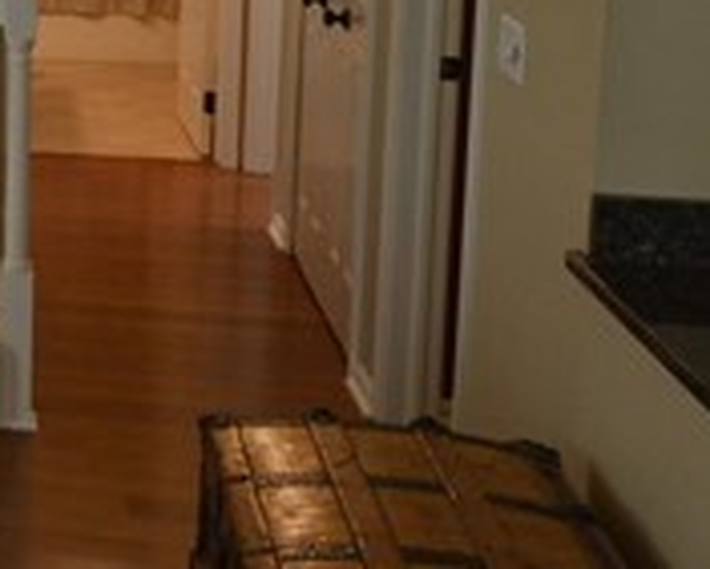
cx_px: -668
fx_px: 1829
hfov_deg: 16.9
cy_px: -40
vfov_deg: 17.2
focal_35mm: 87
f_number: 4
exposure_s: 1/60
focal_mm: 10
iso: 400
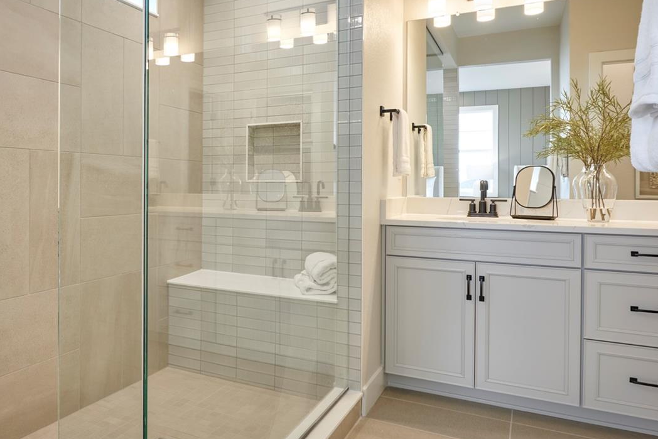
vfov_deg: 44.6
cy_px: 167
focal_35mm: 29
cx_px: 190
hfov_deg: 61.1
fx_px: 530
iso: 200
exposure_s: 1/2.5
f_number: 11
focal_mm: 19
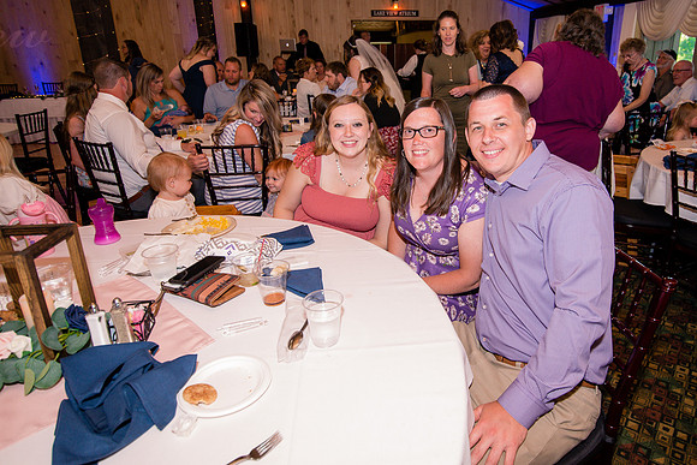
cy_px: 192
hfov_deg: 74.3
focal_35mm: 23
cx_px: 409
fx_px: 455
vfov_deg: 53.9
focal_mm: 20
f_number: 5
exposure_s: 1/250
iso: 1250
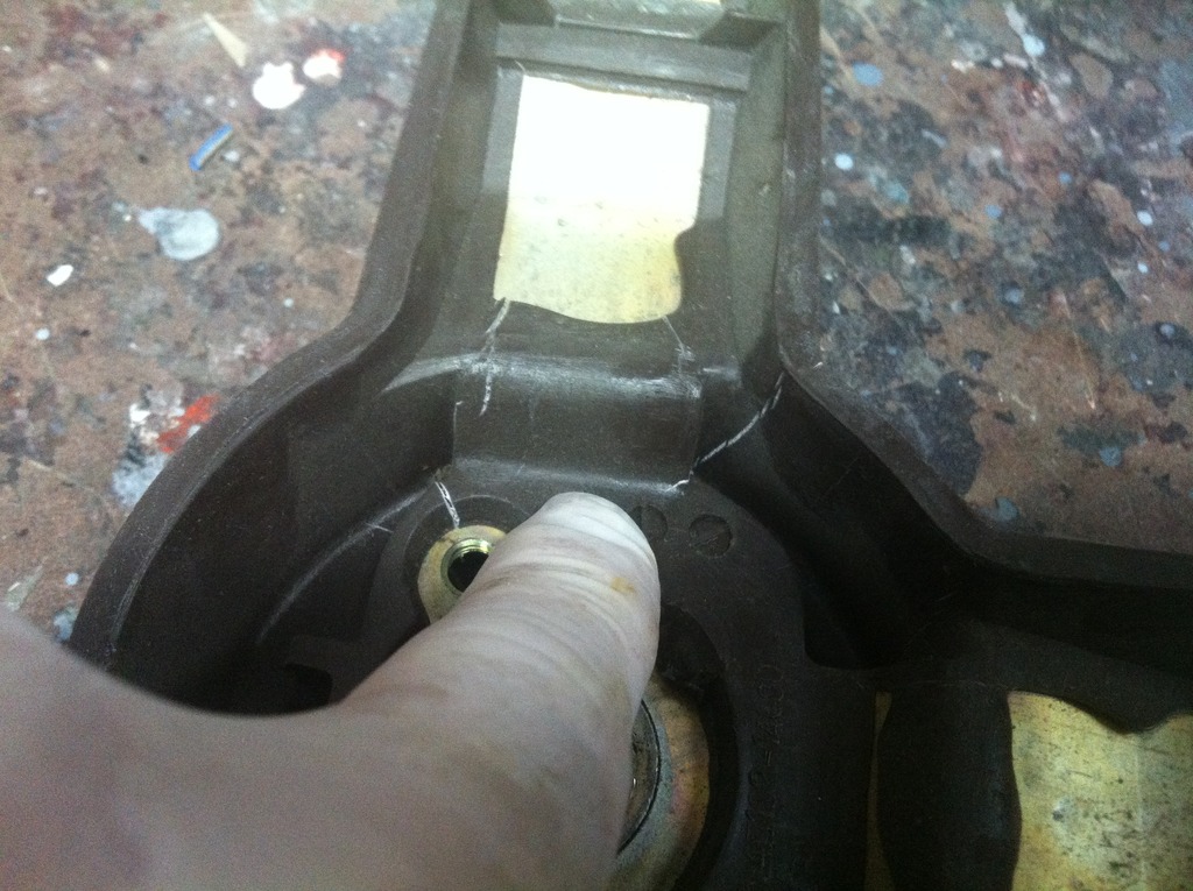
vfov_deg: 40.6
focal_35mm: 35
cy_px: 446
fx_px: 1205
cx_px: 596
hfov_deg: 52.7
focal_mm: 3.85
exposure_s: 1/15
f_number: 2.8
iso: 400
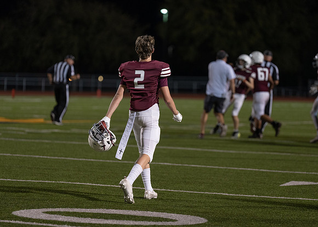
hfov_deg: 11.0
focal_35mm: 183
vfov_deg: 7.9
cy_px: 113
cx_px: 162
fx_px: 1650
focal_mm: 164
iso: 1600
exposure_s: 1/640
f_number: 2.8
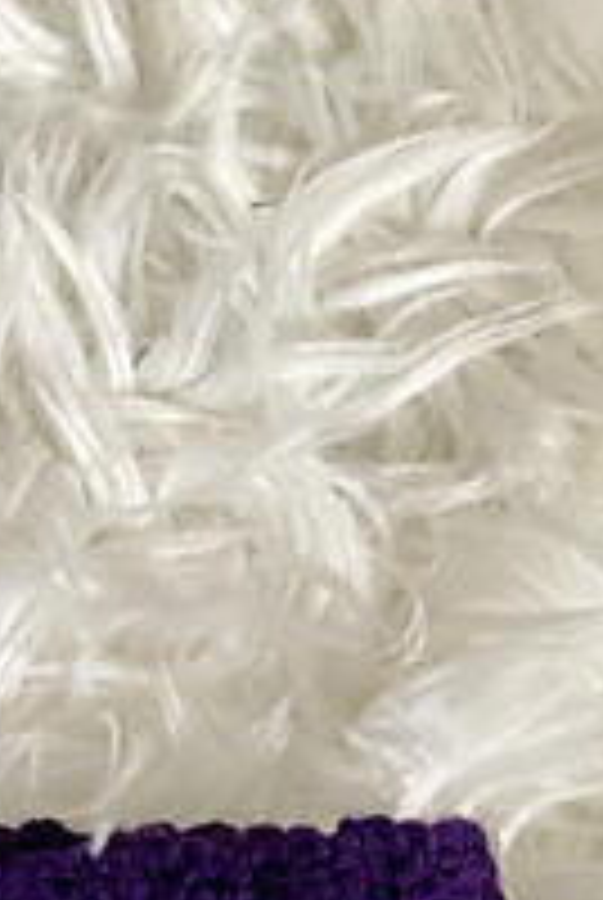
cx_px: -432
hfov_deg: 13.5
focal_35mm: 93
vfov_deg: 19.4
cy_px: 1310
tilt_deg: -81.4
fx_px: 2328
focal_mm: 3.99
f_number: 1.8
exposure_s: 1/60
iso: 320
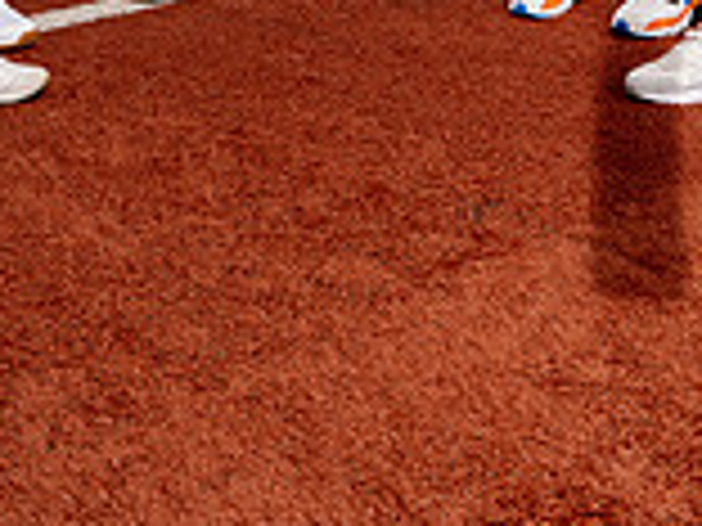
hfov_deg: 20.2
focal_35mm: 97
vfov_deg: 13.4
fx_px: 1967
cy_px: -472
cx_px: 369
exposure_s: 1/250
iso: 125
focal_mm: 35
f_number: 8
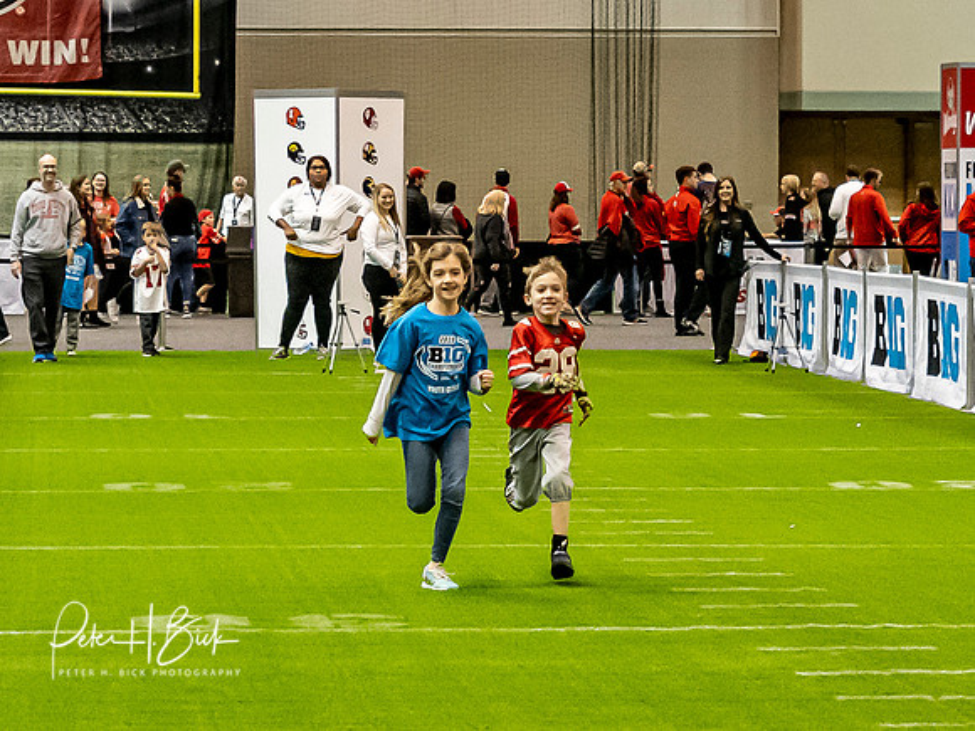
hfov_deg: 9.7
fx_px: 5727
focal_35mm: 203
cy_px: 415
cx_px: 539
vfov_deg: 7.3
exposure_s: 1/800
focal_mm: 40
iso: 4000
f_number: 2.8
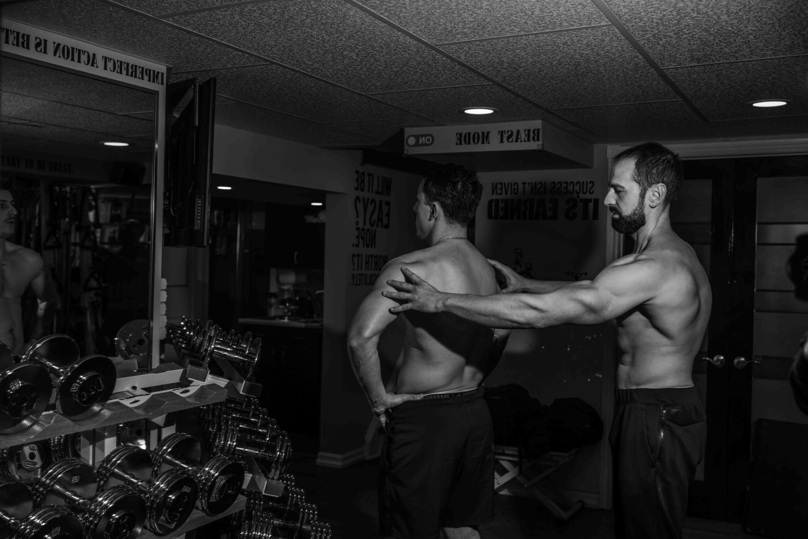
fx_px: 808
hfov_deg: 53.1
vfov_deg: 36.9
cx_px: 404
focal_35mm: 36
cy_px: 270
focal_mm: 36
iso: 50
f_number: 2.8
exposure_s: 1/500
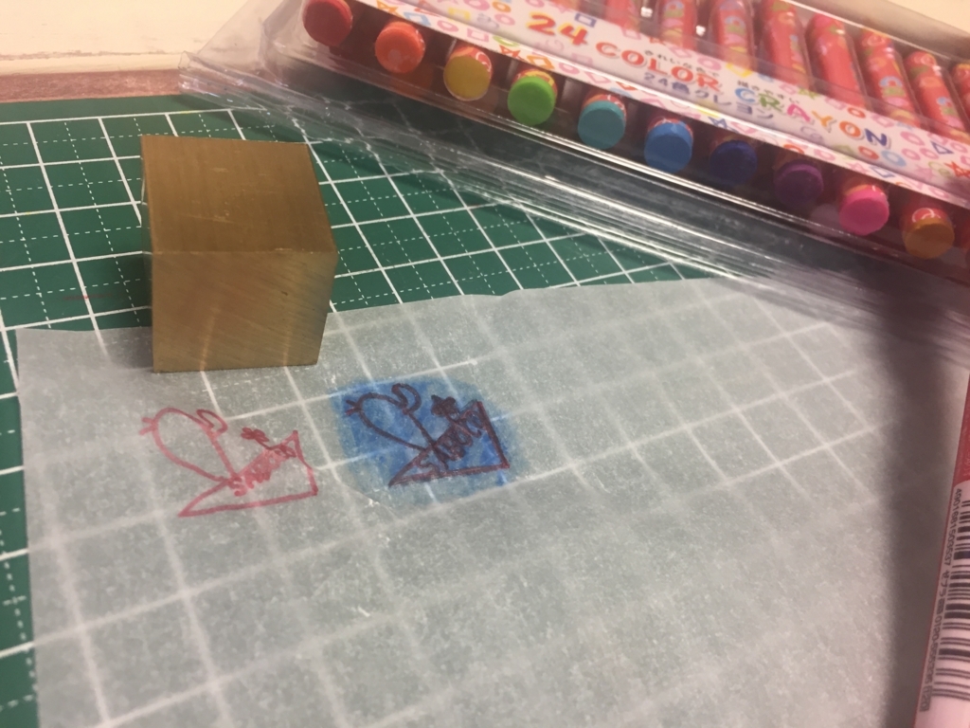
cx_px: 485
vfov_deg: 48.2
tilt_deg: -47.6
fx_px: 813
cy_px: 364
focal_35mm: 29
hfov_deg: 61.7
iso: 80
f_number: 2.2
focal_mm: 4.15
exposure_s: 1/33
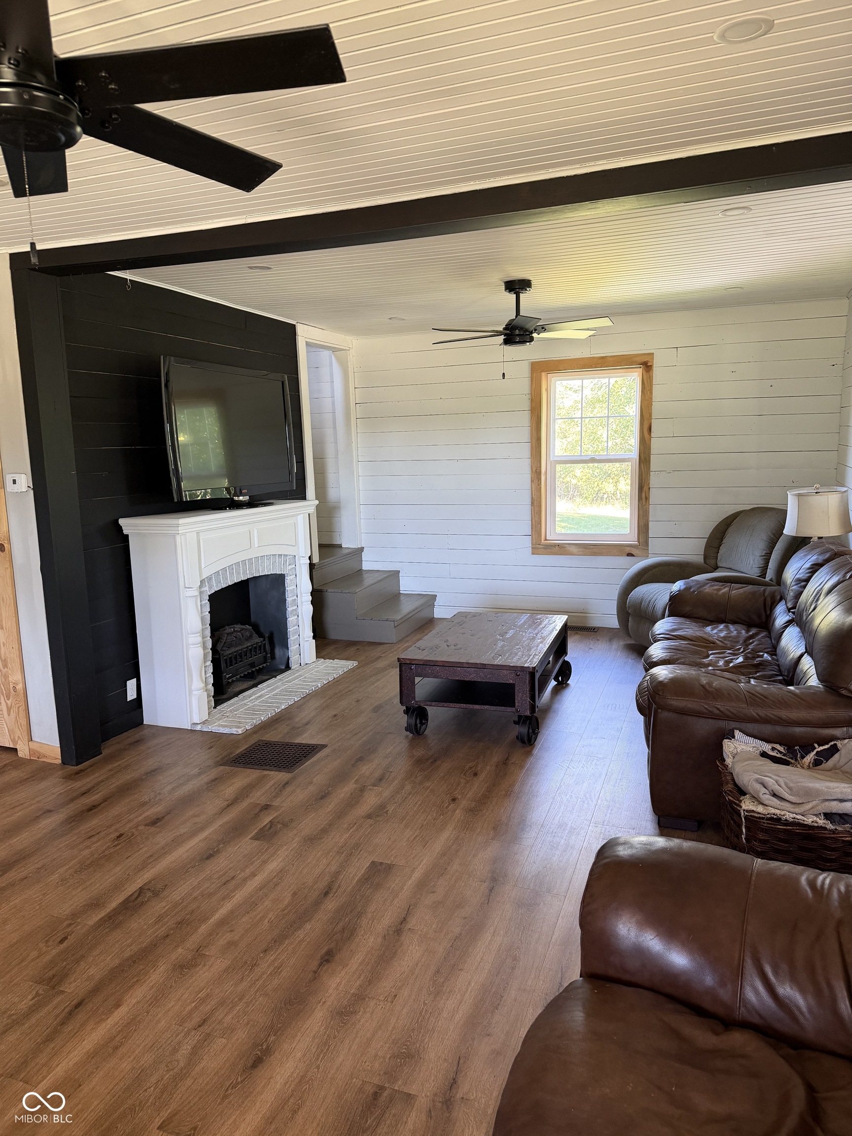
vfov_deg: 71.6
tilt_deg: -9.1
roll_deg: +1.3
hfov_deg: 56.8
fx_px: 788
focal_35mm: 24
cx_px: 426
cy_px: 568
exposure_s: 1/60
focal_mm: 6.76
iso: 250
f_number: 1.78
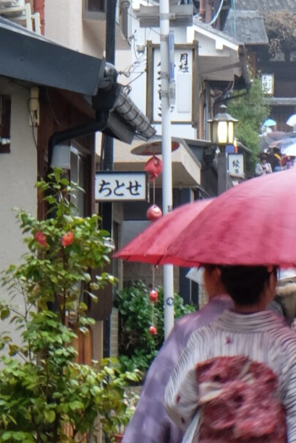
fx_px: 2884
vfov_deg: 8.7
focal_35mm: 234
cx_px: 429
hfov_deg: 5.8
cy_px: -97
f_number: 14
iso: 800
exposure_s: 1/8
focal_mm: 37.4
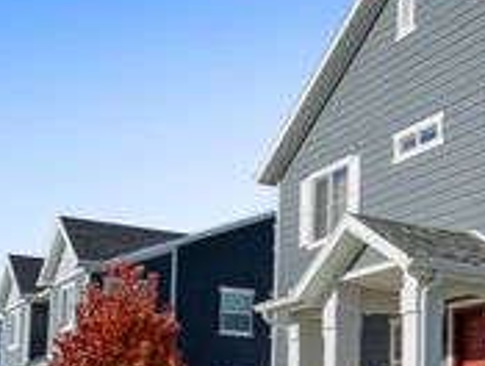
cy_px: 378
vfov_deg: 22.3
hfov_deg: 25.1
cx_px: 682
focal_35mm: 63
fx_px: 885
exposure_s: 1/500
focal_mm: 23
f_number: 9
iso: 320
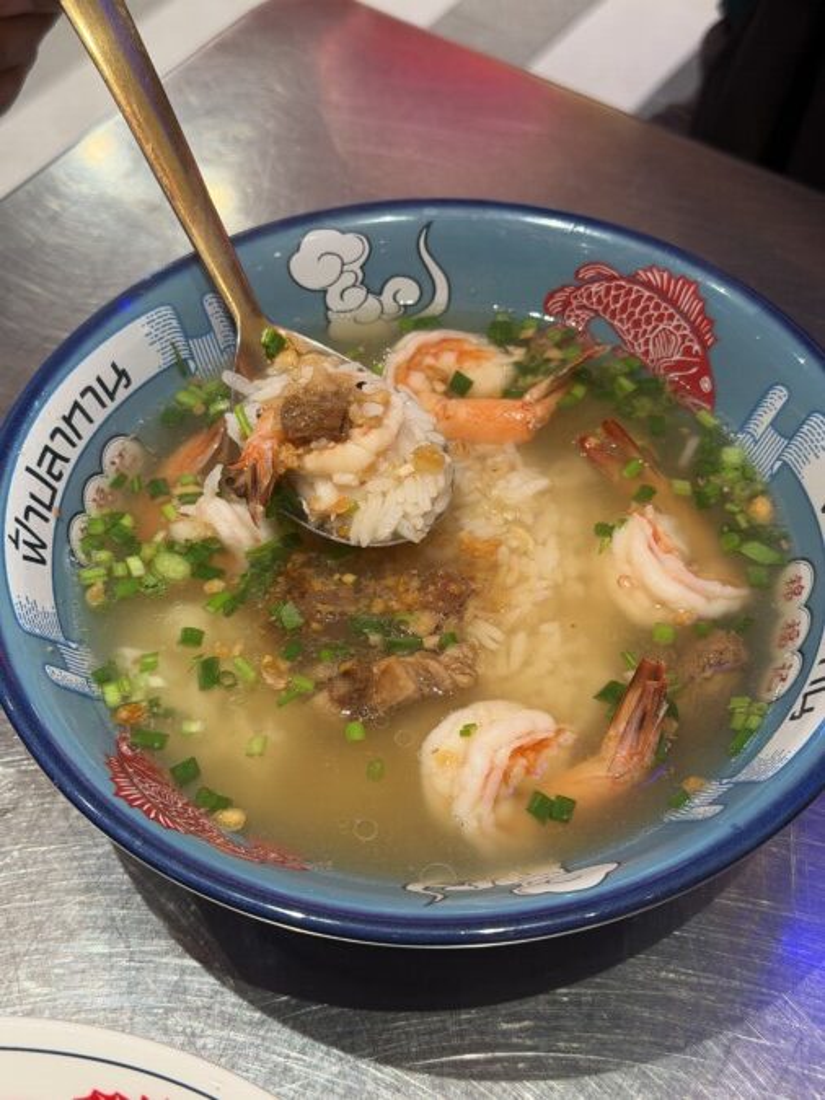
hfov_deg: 30.3
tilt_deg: -52.2
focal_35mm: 48
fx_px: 1526
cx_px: 412
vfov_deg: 39.7
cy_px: 550
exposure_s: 1/50
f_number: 1.78
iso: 100
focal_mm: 6.76
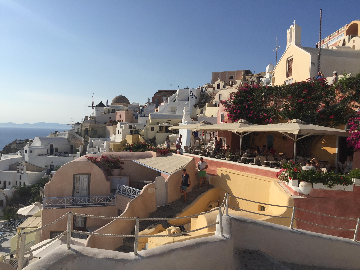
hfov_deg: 61.7
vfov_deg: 48.2
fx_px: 302
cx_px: 180
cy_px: 135
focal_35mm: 29
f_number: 2.2
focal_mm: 4.15
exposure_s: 1/4405
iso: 32
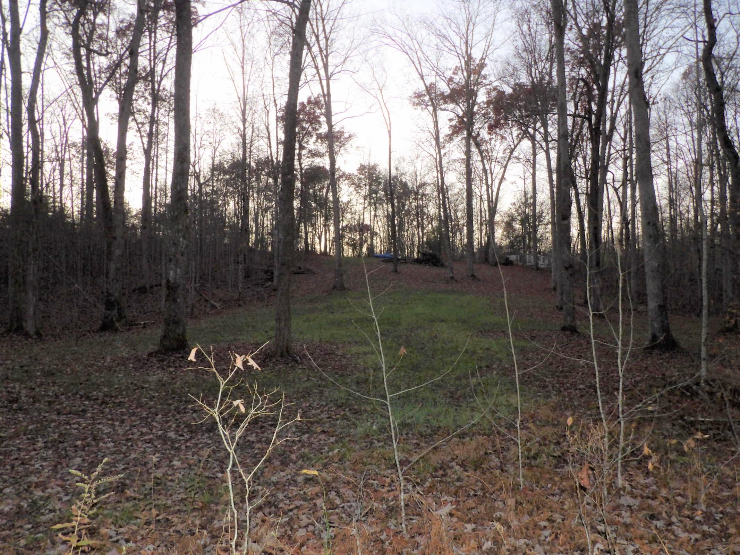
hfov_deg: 71.6
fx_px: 513
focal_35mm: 24
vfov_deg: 56.8
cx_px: 370
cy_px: 278
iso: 200
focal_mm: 4.3
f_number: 3.2
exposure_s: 1/25
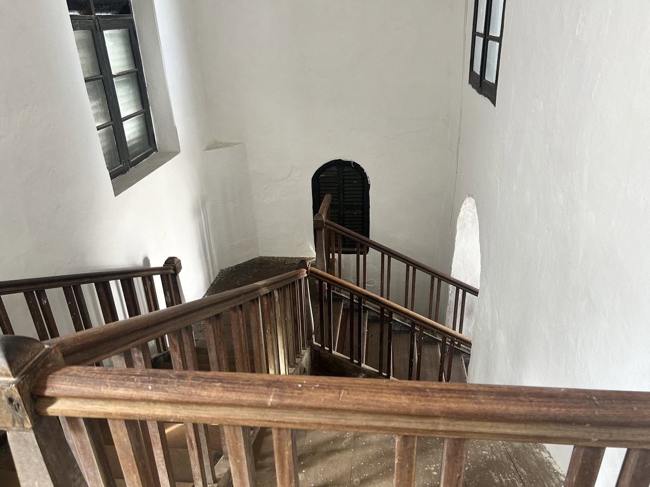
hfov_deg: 67.3
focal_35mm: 26
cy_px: 244
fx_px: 488
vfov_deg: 53.1
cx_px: 325
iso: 125
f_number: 1.5
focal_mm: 5.7
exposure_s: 1/62
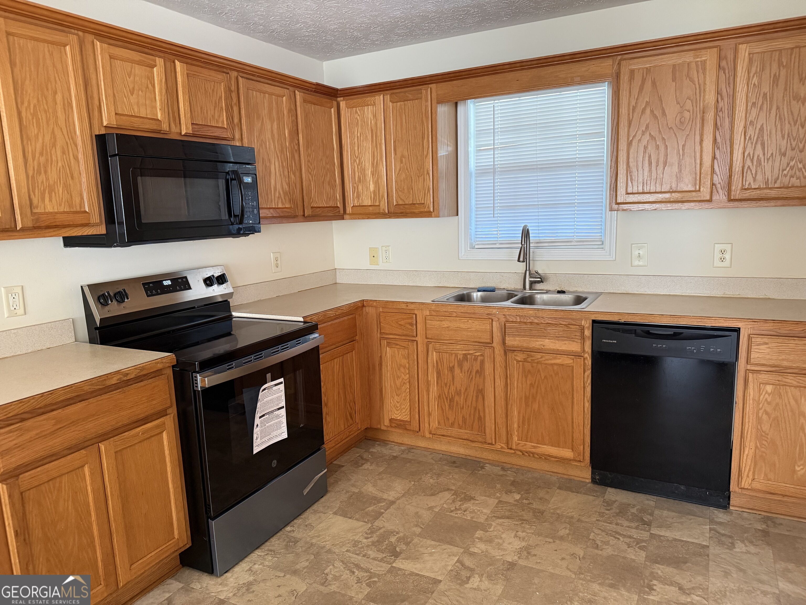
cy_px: 302
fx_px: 559
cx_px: 403
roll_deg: +1.5
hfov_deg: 71.6
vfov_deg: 56.8
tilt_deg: -8.7
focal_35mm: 24
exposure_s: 1/60
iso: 400
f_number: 1.78
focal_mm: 6.76
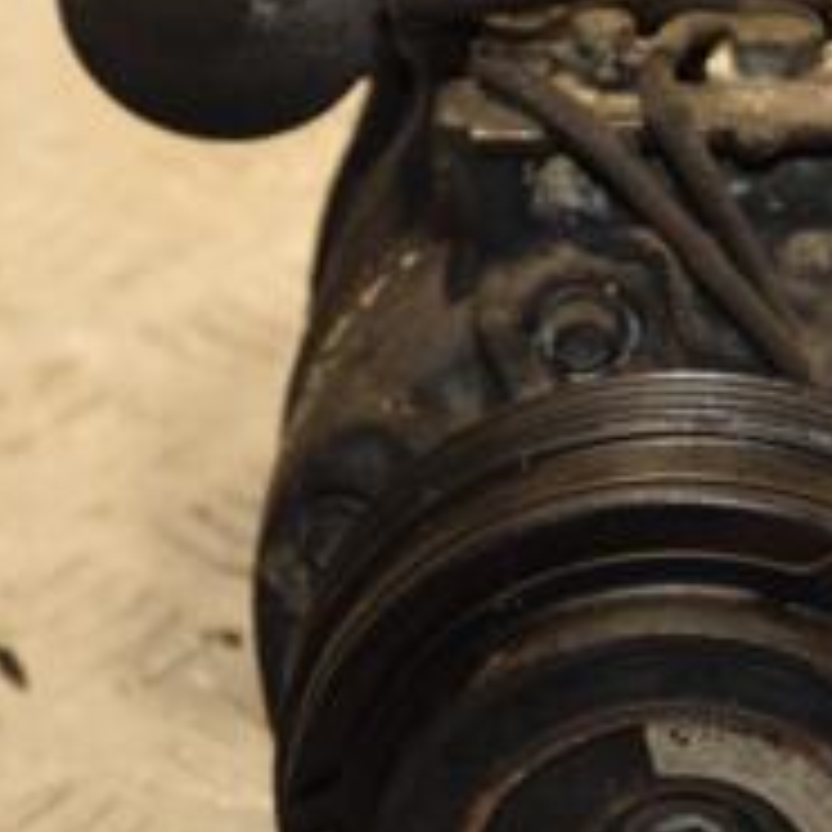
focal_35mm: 257
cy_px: 418
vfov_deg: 6.8
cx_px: 504
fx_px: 6989
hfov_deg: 6.8
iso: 800
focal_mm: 62
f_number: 5.3
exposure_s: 1/160
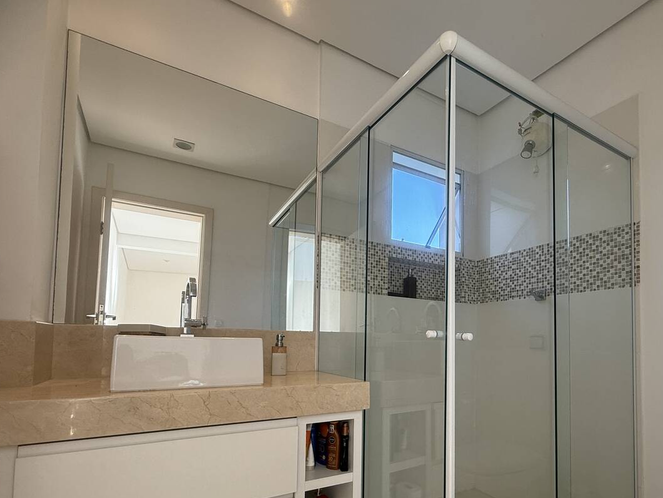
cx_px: 391
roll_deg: -1.2
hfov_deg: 83.8
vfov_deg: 67.0
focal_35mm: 19
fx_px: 364
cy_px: 328
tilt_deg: +3.3
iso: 64
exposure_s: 1/123
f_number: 2.2
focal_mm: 2.22
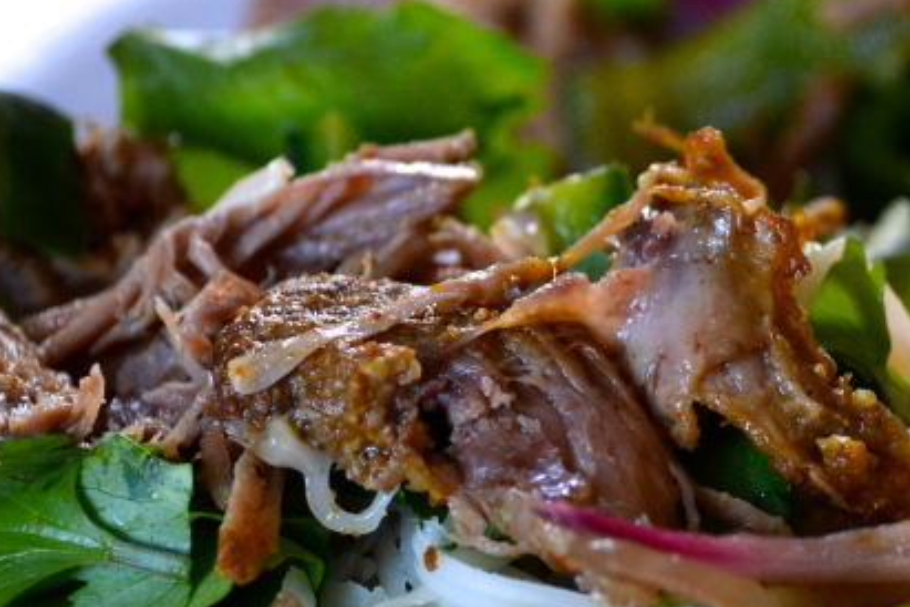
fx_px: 3589
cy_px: 317
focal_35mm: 142
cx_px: 733
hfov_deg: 14.4
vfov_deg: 9.7
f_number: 5
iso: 800
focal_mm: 38
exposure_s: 1/30
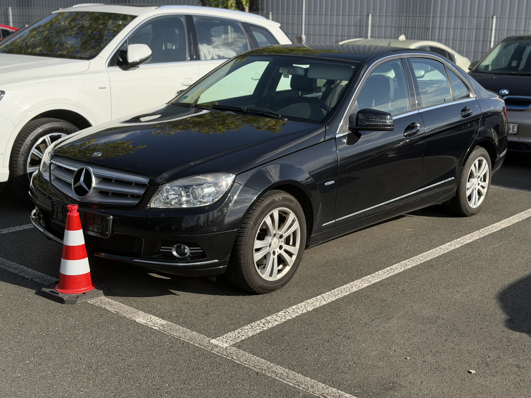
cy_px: 199
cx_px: 266
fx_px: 736
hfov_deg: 39.7
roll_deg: -0.1
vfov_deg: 30.3
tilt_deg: -14.1
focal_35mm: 48
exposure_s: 1/4878
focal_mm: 6.76
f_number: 1.78
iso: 100
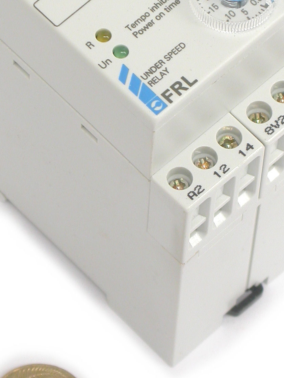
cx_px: 112
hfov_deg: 4.8
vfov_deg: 6.3
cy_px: 124
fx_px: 3412
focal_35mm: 312
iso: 100
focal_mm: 32
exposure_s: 1/36.4
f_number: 5.1
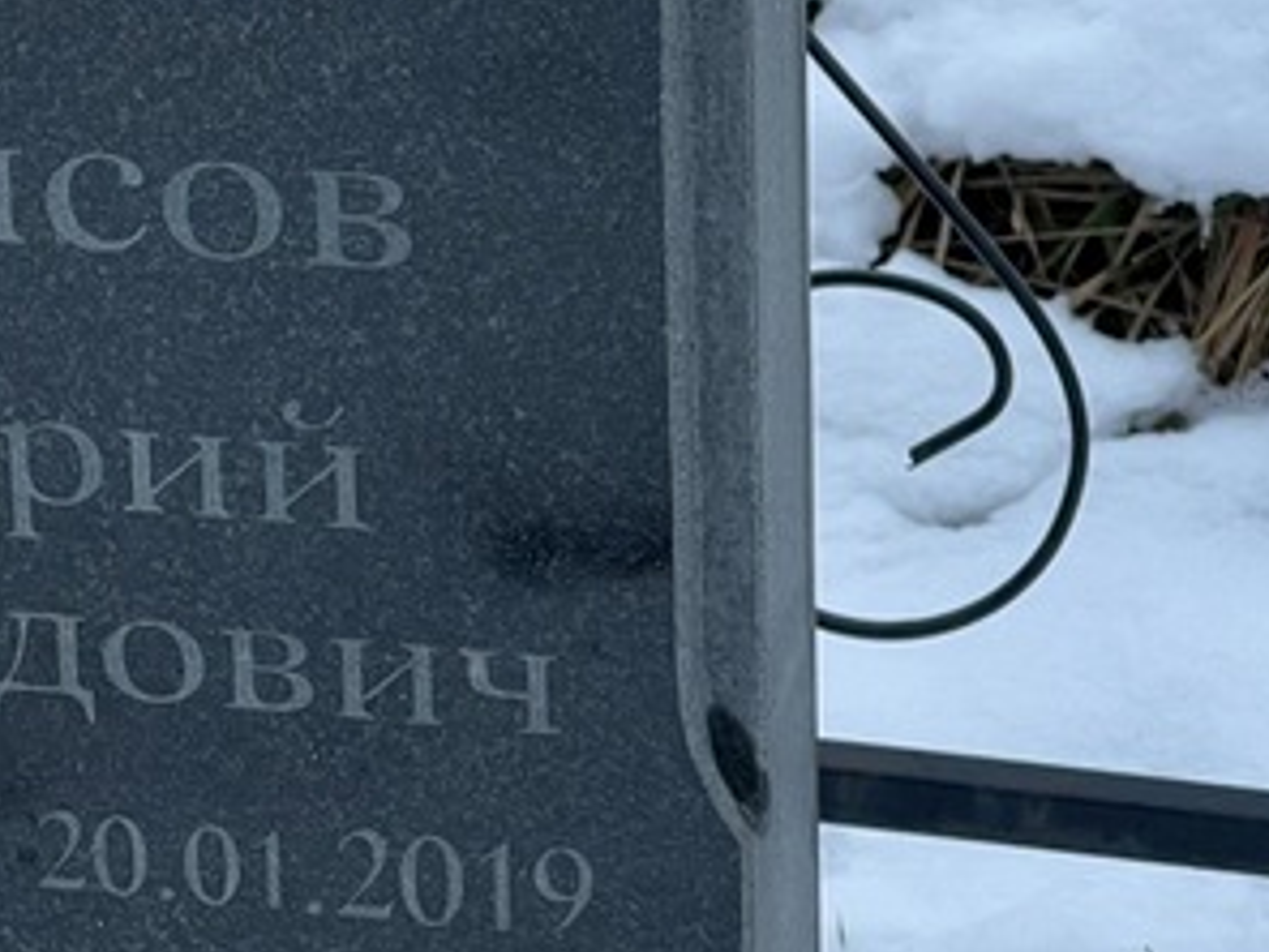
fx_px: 7625
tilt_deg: -25.7
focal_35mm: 208
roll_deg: +3.4
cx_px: -13
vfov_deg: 7.1
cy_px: 630
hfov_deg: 9.4
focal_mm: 9
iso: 32
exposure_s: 1/99
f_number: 2.8
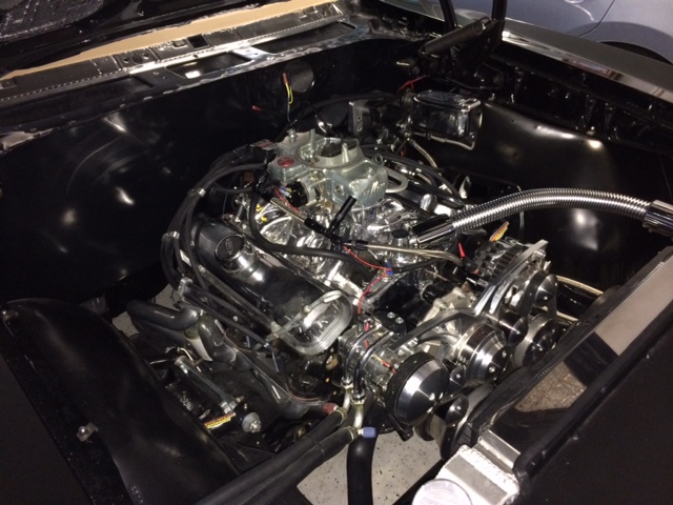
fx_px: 583
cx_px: 336
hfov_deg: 60.0
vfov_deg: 46.8
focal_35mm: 30
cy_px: 252
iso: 400
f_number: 2.2
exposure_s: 1/16
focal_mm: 4.12
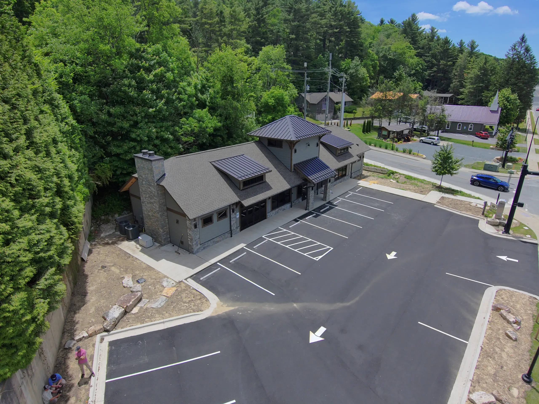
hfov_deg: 79.0
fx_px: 327
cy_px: 202
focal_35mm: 21
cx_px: 270
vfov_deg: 63.4
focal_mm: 3.7
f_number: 2.8
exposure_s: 1/961
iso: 100
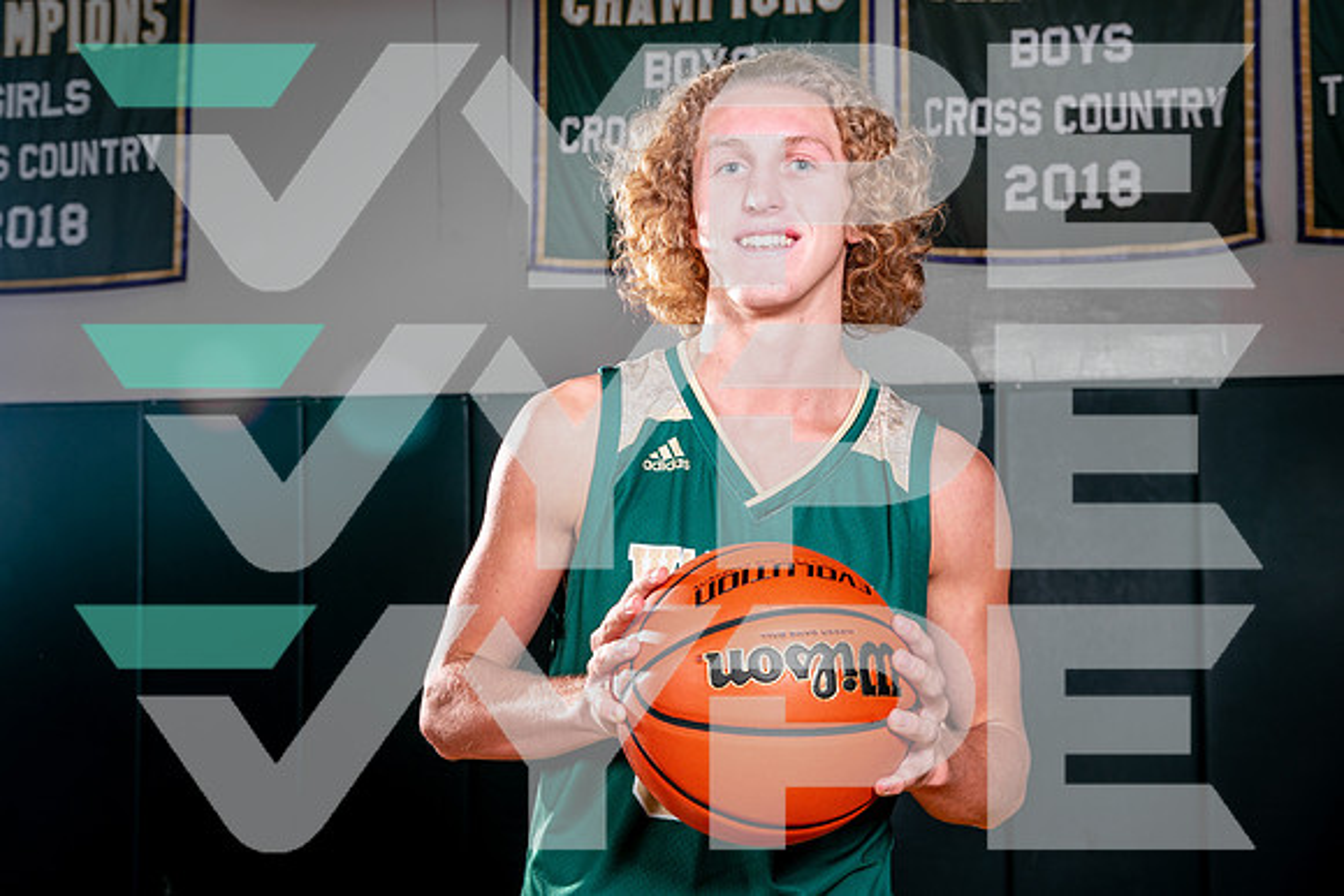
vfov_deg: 28.1
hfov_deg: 41.1
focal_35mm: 48
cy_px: 448
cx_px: 672
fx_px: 1792
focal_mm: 48
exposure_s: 1/60
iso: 200
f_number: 8
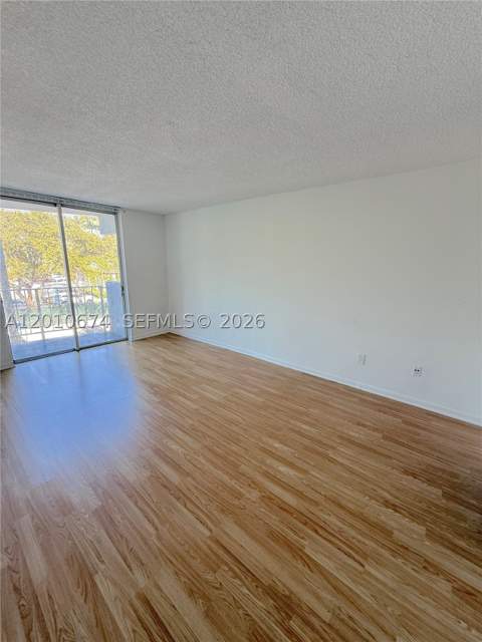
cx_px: 241
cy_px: 321
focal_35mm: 14
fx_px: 260
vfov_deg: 102.1
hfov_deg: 85.7
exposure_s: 1/99
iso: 80
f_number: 2.2
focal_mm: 2.22
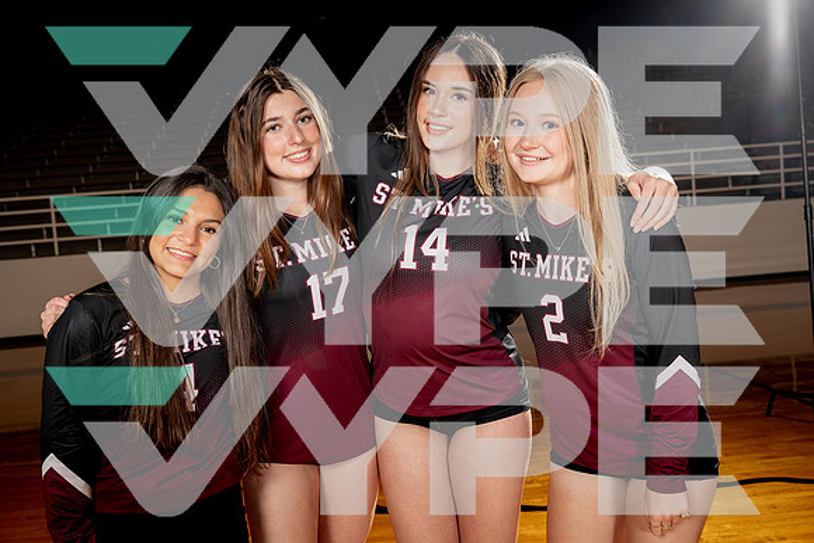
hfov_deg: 51.9
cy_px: 272
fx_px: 837
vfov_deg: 36.0
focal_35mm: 37
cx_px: 407
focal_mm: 37
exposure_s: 1/250
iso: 100
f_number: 5.6
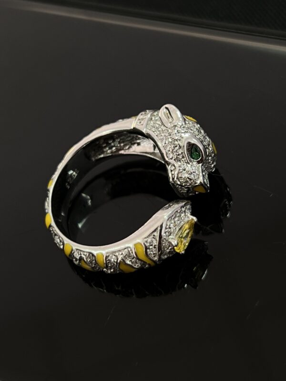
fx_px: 286
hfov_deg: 53.1
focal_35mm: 26
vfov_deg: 67.3
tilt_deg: -49.2
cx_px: 143
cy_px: 190
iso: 100
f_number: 1.5
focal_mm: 5.7
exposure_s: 1/100
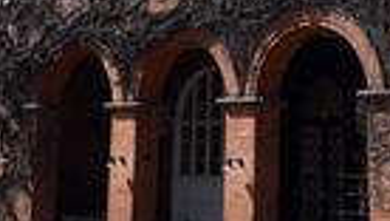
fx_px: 1082
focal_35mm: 105
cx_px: 148
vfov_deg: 11.1
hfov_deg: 20.4
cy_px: -130
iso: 100
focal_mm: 23
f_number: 7.1
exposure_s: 1/400
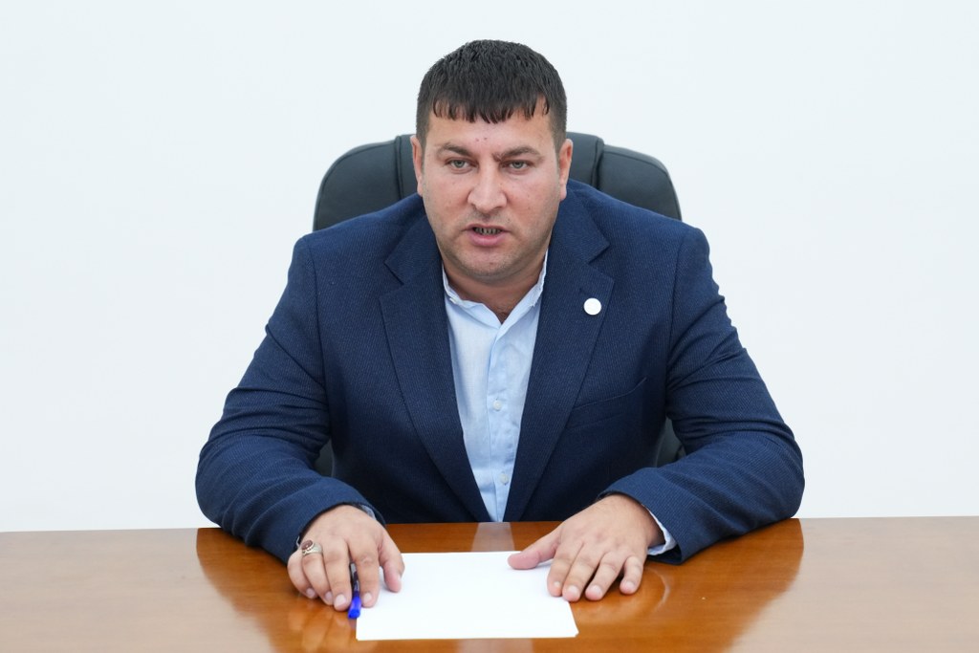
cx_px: 490
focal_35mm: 105
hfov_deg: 19.5
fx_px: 2856
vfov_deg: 13.0
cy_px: 326
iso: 2000
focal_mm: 70
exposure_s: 1/200
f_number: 4
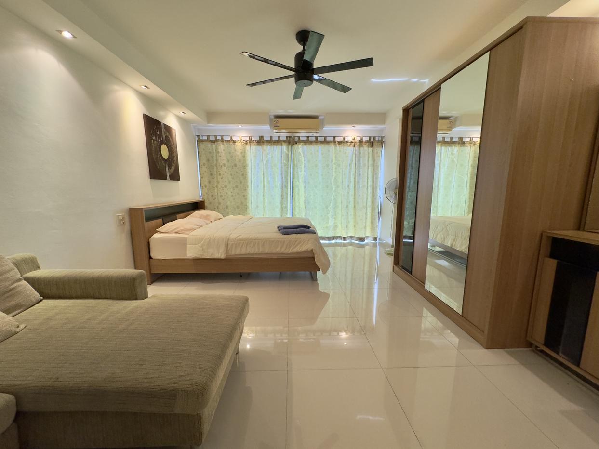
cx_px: 300
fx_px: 242
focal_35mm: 14
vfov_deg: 85.7
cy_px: 224
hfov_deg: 102.1
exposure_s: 1/100
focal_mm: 2.22
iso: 160
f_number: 2.2
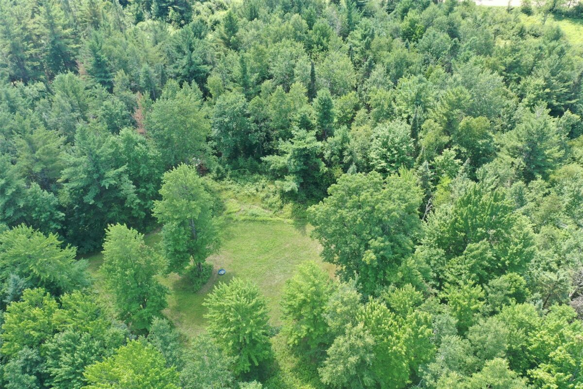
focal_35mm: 28
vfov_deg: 46.4
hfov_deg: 65.5
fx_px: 453
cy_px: 194
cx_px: 292
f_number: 4
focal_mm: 10.26
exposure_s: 1/120
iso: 100
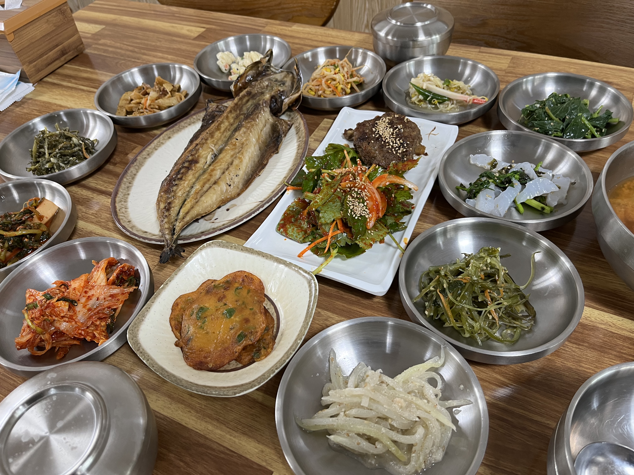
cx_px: 317
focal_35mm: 26
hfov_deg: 67.3
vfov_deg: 53.1
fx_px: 476
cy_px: 238
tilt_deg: -47.0
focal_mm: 5.1
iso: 125
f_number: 1.6
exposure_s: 1/60
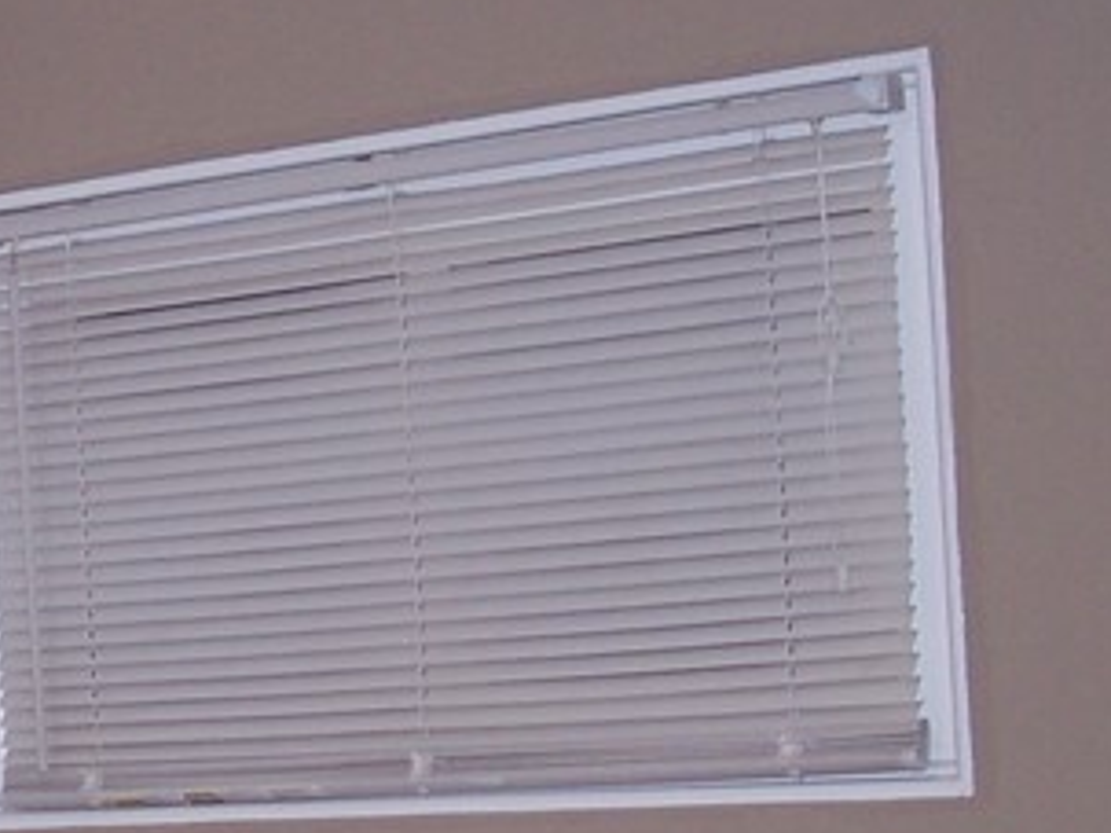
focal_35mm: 132
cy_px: 727
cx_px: -216
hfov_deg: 14.5
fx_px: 4235
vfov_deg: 11.2
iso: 100
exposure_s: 1/60
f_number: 2.8
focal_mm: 8
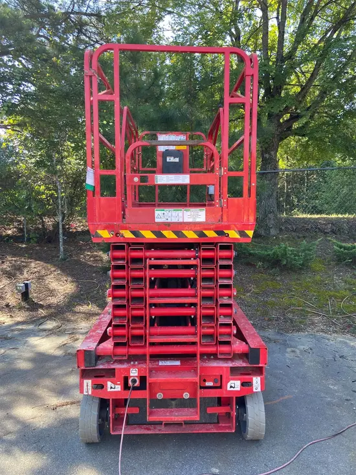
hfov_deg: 53.1
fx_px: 356
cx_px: 178
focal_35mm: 26
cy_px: 238
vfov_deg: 67.3
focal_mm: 4.25
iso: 32
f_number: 1.8
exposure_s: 1/138
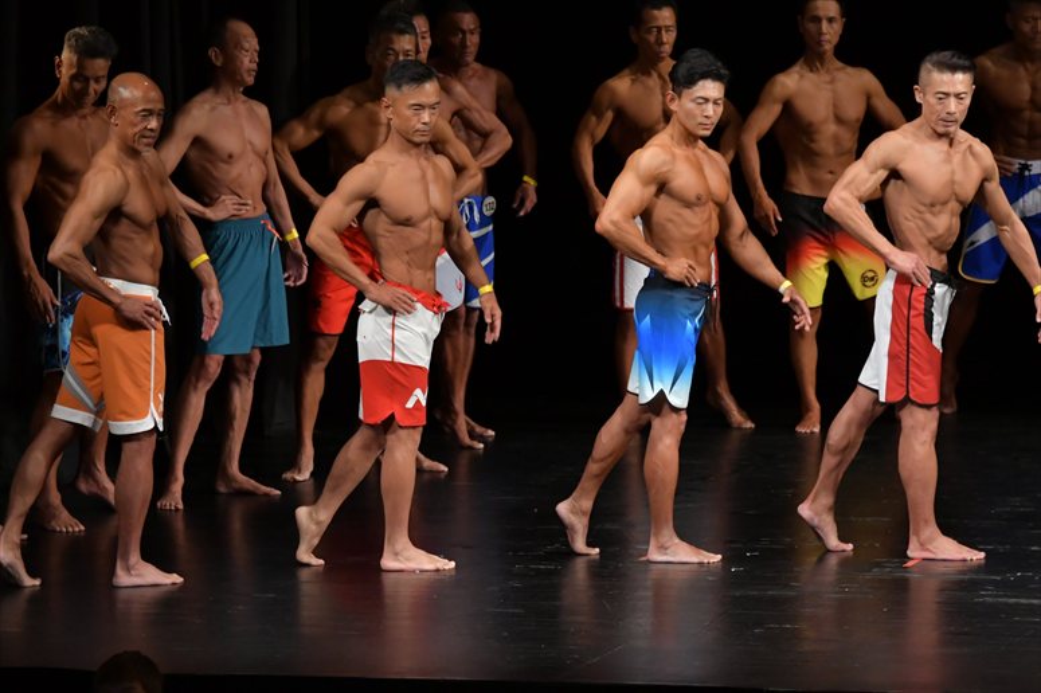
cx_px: 520
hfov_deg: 8.1
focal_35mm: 255
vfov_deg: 5.4
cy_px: 346
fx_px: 7370
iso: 3200
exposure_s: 1/400
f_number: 5.6
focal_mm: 170
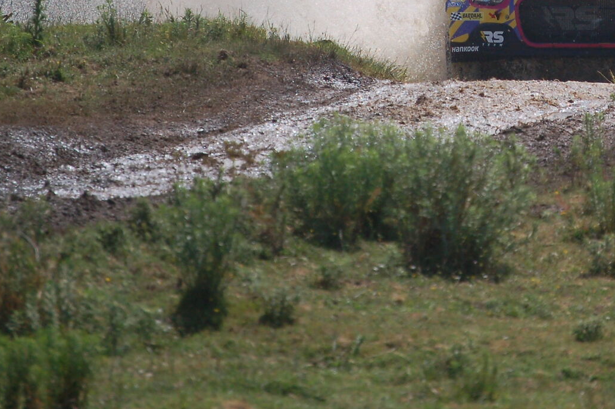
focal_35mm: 697
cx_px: 525
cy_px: -8
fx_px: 11897
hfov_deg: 3.0
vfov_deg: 2.0
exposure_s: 1/2000
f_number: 5.6
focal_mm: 200
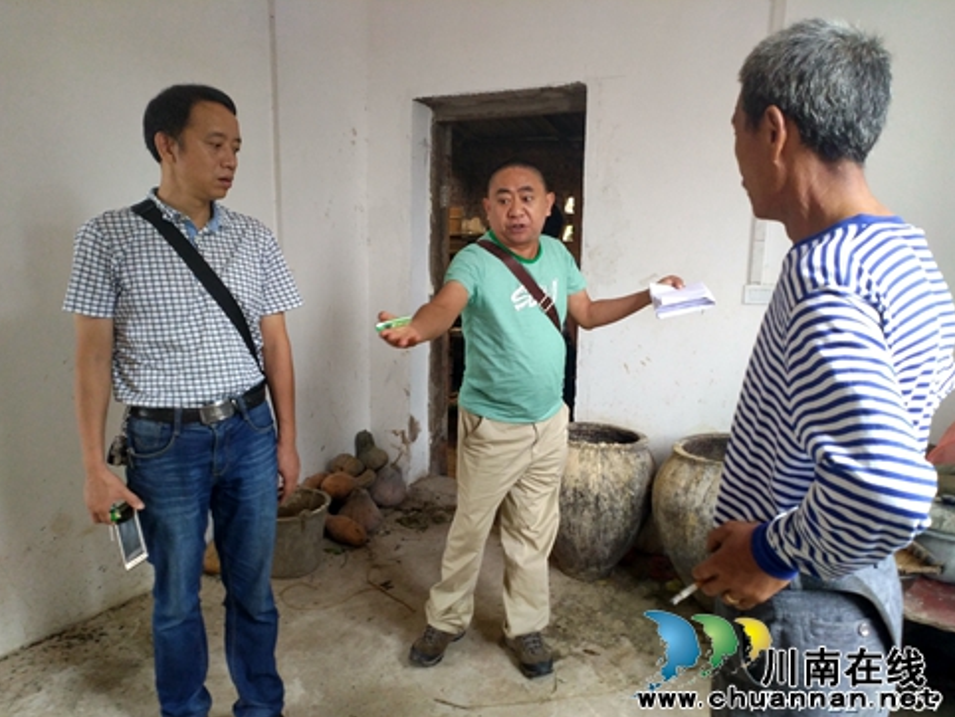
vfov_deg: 49.8
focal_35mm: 28
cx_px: 476
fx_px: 773
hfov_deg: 63.4
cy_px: 369
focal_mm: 4.73
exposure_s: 1/25
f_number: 2.2
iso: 578
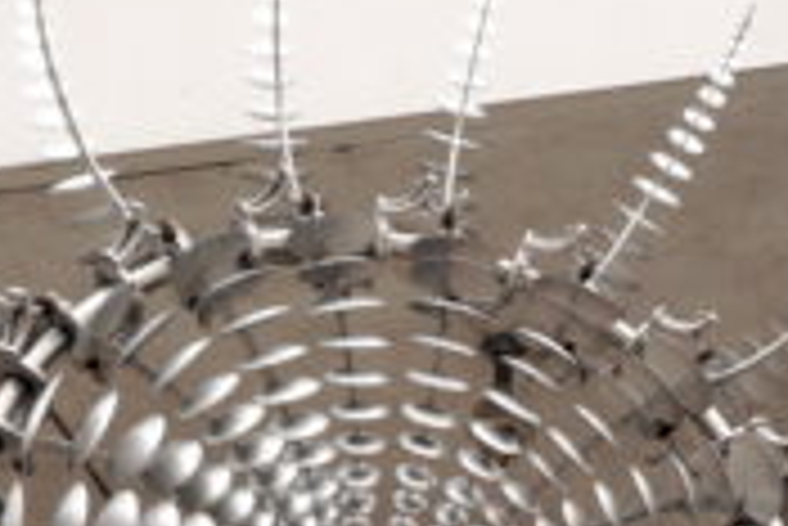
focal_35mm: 197
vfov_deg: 6.9
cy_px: 582
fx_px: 4316
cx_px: 513
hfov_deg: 10.4
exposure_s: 1/200
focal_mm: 46
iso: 800
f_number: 8
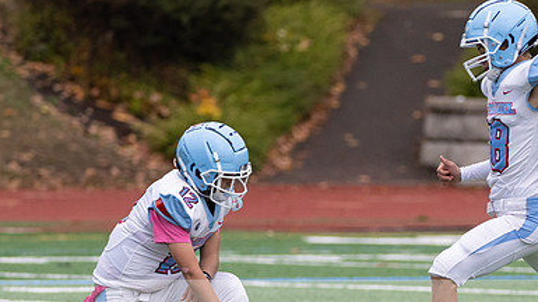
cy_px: 255
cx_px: 477
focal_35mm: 578
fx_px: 8240
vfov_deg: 2.1
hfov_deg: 3.7
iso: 1100
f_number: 4
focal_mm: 220
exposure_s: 1/1000
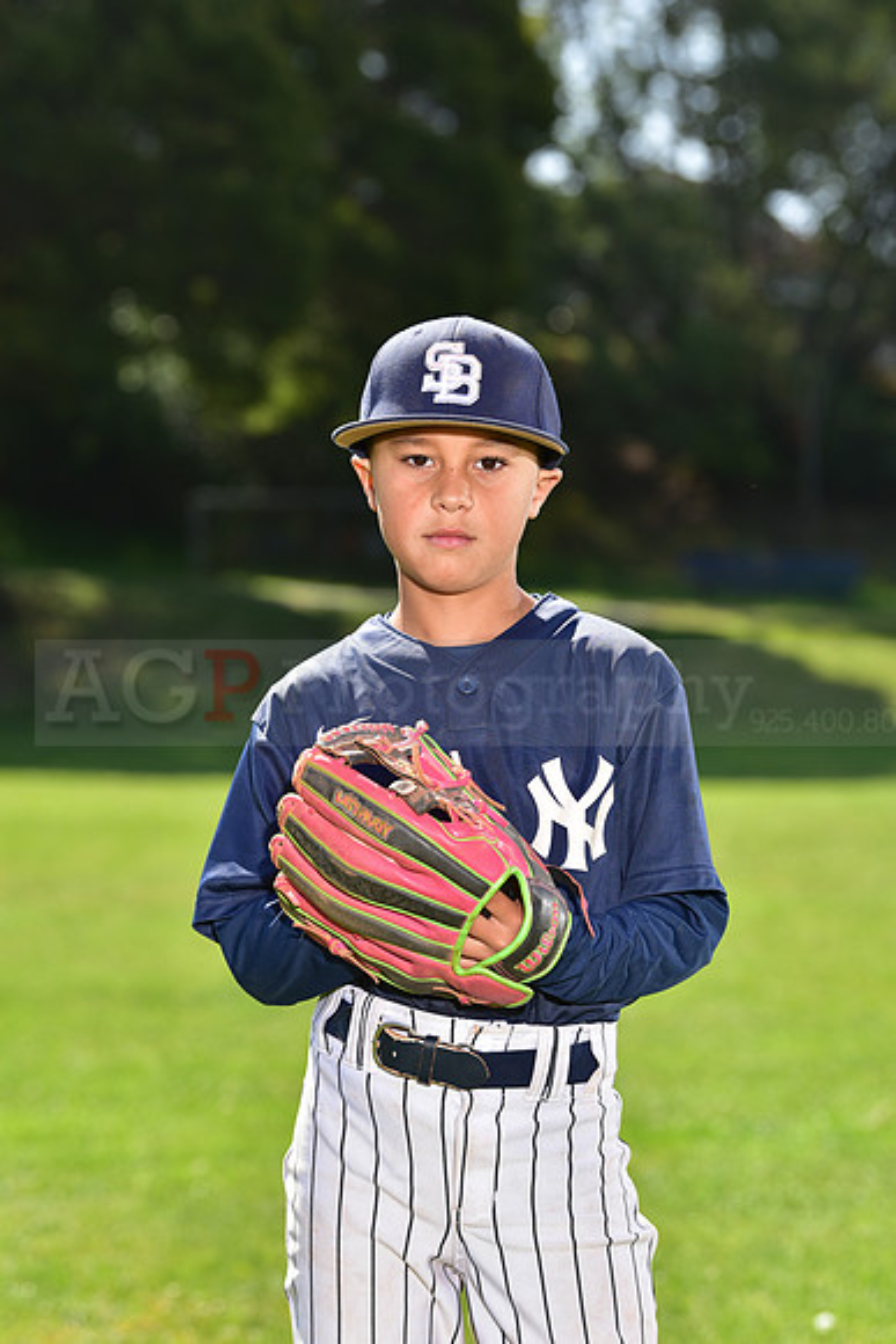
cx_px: 448
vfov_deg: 15.8
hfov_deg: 10.6
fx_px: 4850
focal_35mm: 130
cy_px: 672
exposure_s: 1/250
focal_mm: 130
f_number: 5.6
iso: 100
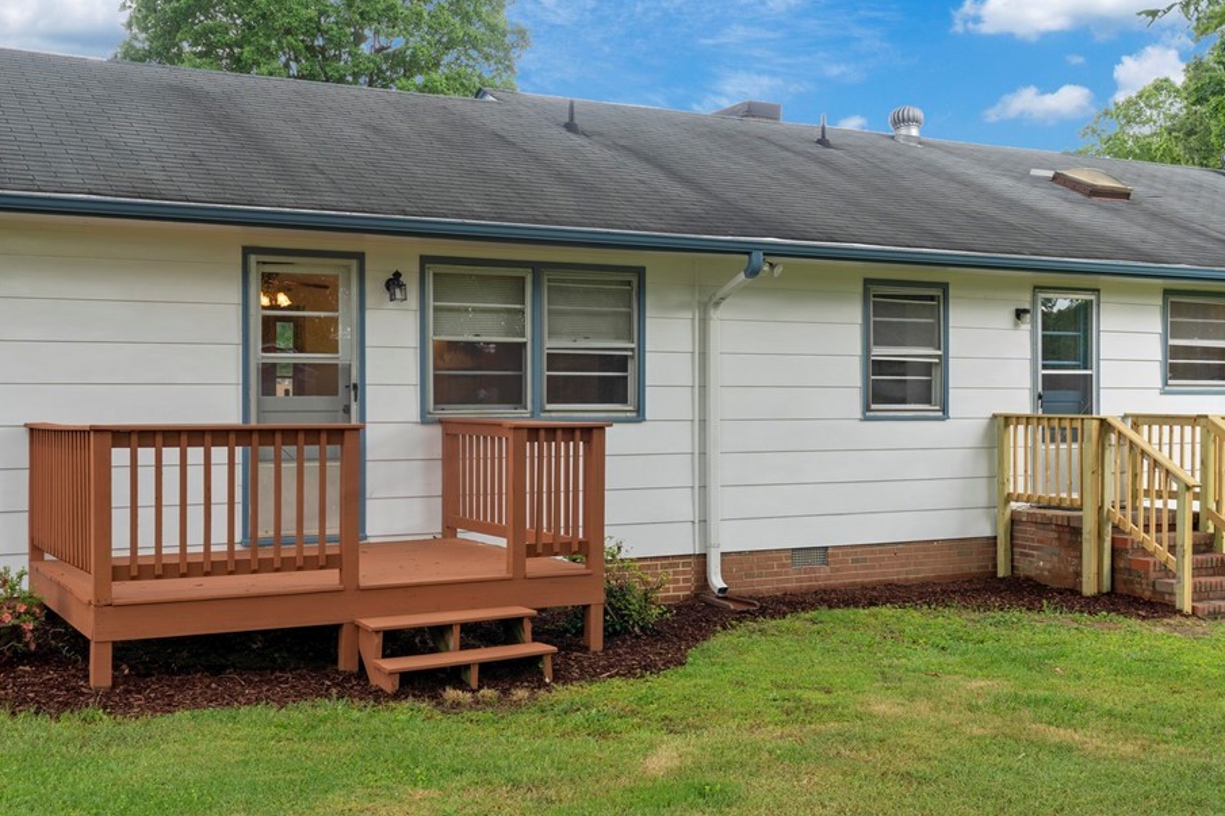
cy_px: 409
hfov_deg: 46.4
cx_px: 613
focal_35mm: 42
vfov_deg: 31.9
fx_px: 1429
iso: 100
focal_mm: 35
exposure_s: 1/10
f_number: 8
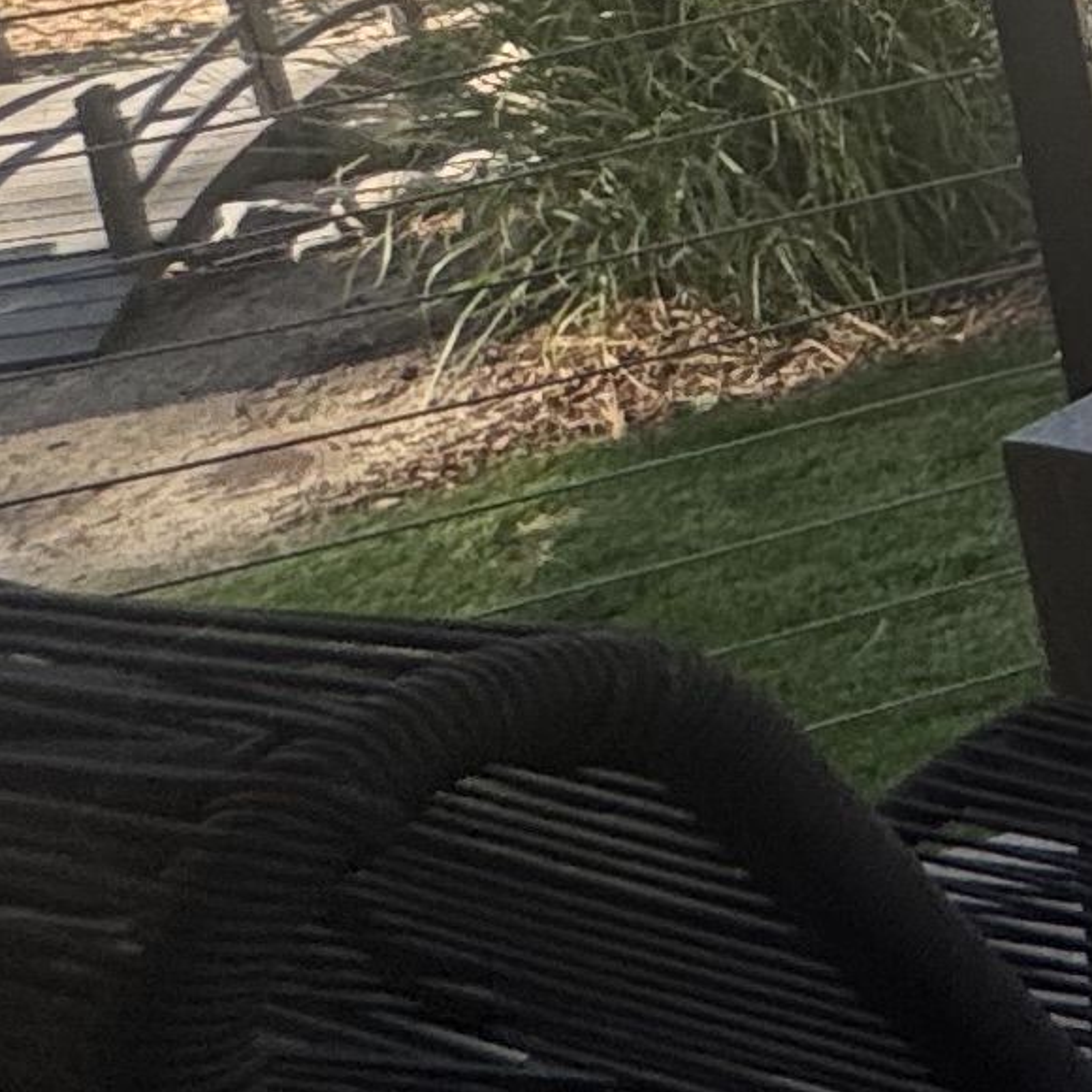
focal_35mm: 86
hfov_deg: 12.0
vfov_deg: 18.8
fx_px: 3069
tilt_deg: -14.4
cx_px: 3129
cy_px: -309
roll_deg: +1.3
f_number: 2.2
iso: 40
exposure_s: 1/266
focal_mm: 2.22
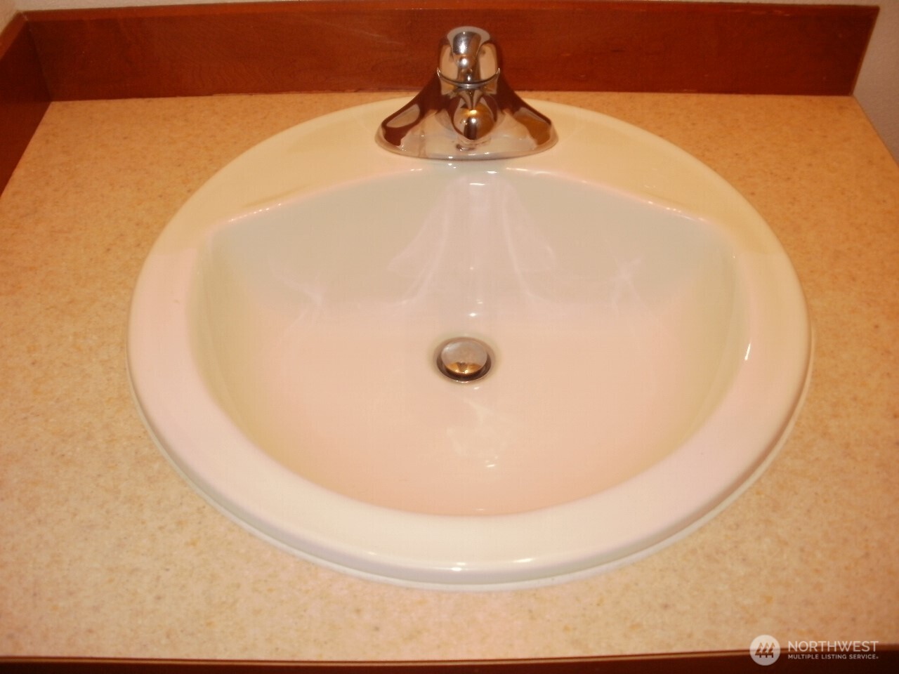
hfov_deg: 51.4
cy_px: 337
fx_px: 935
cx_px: 450
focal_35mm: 36
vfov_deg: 39.7
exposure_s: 1/30
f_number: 3.5
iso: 125
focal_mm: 6.3
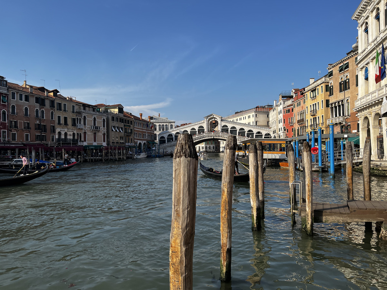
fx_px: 291
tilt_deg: +0.8
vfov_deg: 53.1
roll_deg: +1.4
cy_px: 145
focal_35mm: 26
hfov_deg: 67.3
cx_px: 194
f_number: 1.5
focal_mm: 5.7
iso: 50
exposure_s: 1/3257
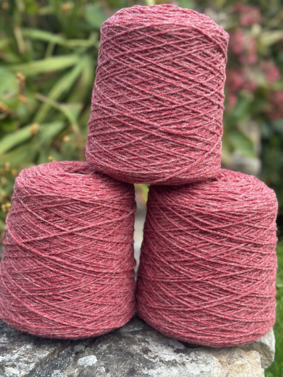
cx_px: 142
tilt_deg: -13.4
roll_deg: -3.2
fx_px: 523
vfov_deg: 39.7
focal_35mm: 48
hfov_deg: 30.3
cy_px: 188
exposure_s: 1/779
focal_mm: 6.86
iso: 80
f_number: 1.78
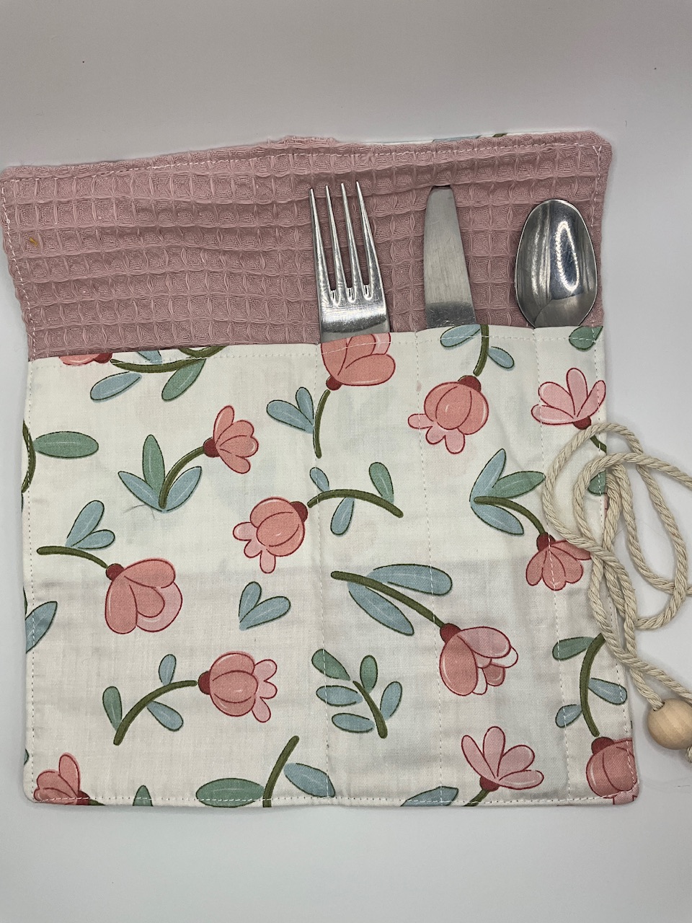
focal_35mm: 29
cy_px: 462
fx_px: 773
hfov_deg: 48.2
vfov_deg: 61.7
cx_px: 346
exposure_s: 1/362
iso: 25
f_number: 1.8
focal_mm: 3
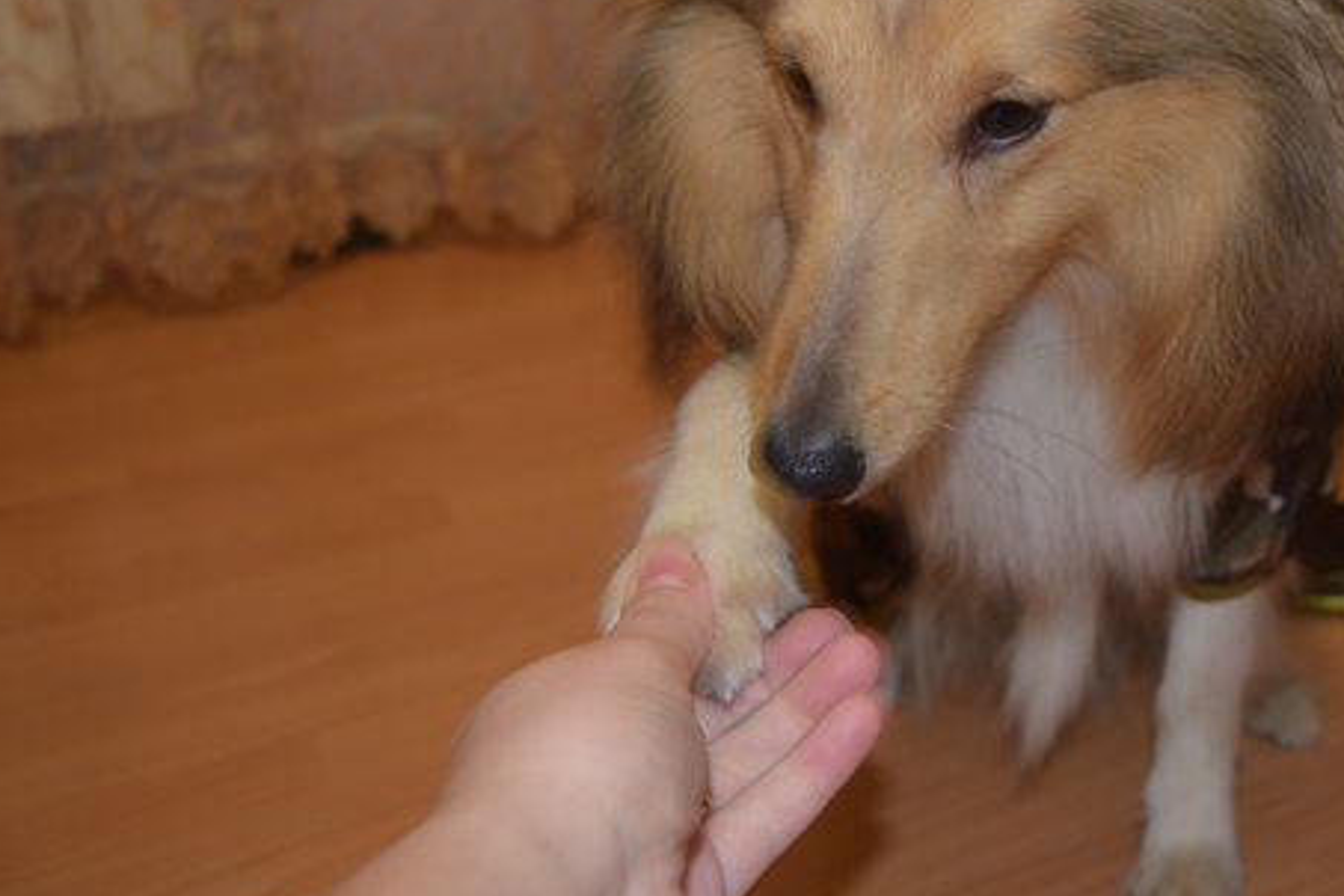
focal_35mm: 53
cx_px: 997
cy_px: 295
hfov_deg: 36.7
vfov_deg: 25.4
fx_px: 1979
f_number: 3.8
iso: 360
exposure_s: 1/30
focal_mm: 20
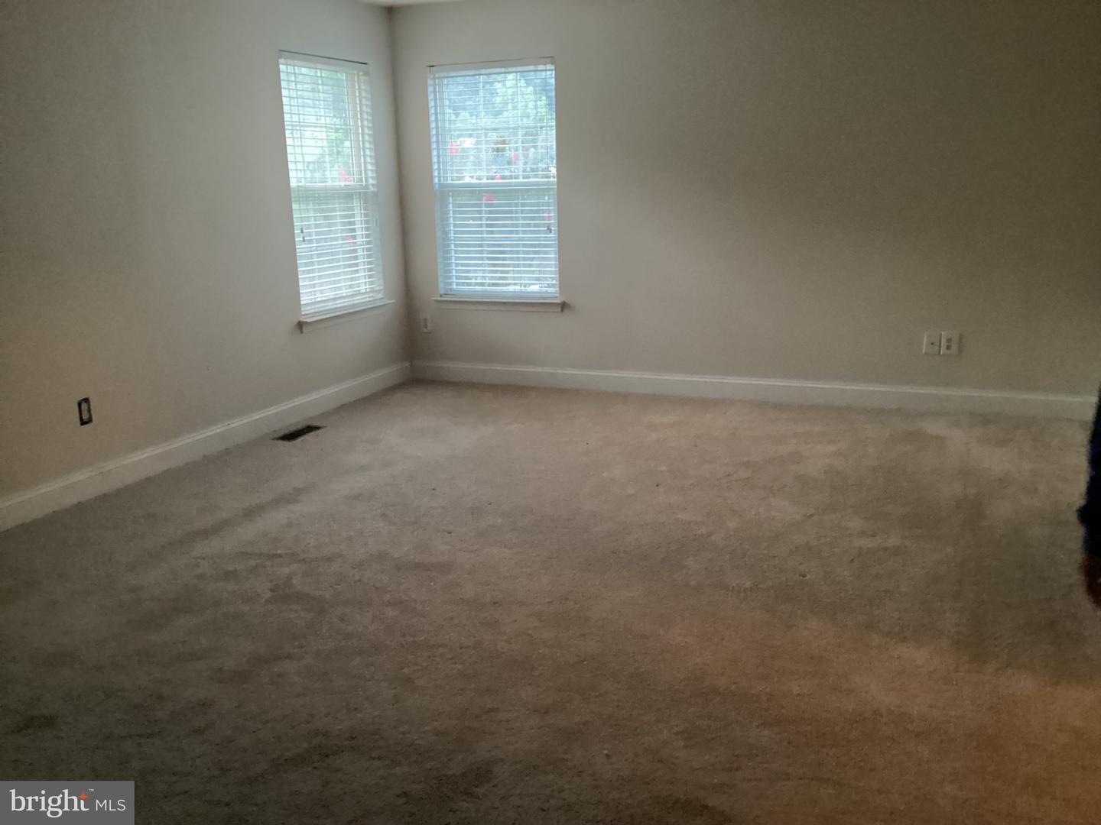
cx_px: 550
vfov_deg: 45.4
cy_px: 412
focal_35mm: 31
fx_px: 986
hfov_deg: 58.4
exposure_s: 1/30
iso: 640
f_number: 2.4
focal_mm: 3.3
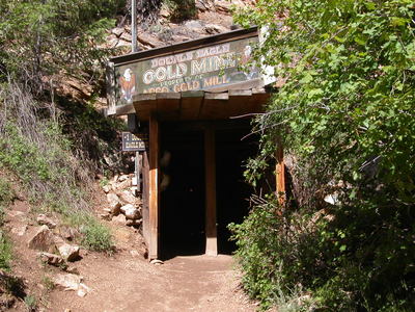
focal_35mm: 38
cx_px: 208
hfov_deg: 49.0
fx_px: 456
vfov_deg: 37.7
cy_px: 156
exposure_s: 1/180
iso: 100
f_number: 8
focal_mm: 7.8
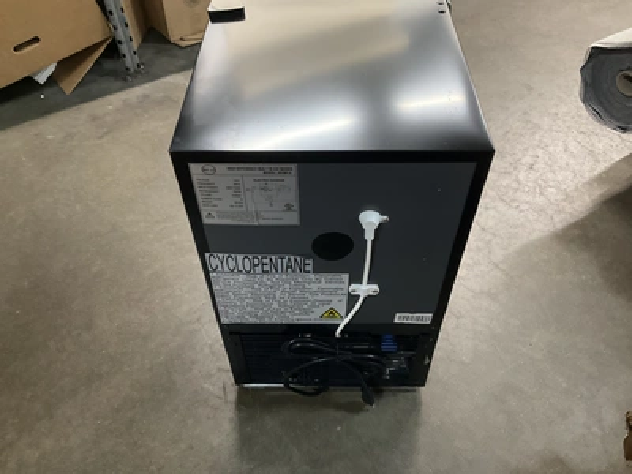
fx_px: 529
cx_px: 316
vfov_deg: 48.2
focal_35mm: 29
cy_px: 237
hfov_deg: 61.7
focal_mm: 3
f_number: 1.8
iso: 200
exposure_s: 1/40
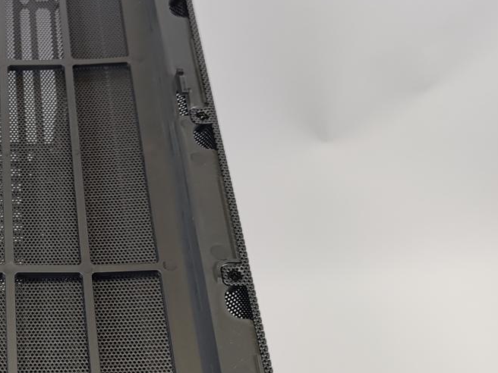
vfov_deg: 23.9
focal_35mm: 61
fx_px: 878
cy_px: 241
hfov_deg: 29.7
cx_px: 5
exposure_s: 1/100
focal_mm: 6.78
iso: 109
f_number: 1.85
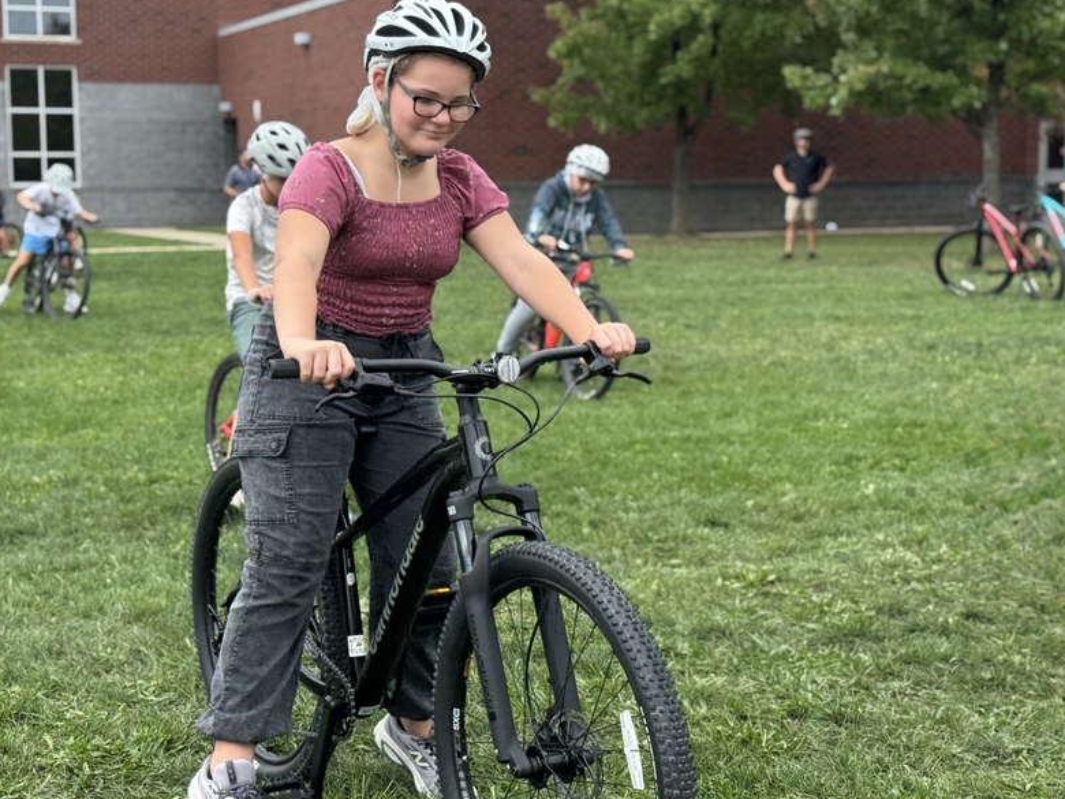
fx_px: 1938
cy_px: 351
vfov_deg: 23.3
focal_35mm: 63
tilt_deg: -5.2
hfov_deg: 30.7
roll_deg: -0.1
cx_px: 445
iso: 64
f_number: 1.78
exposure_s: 1/1560
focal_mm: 6.76
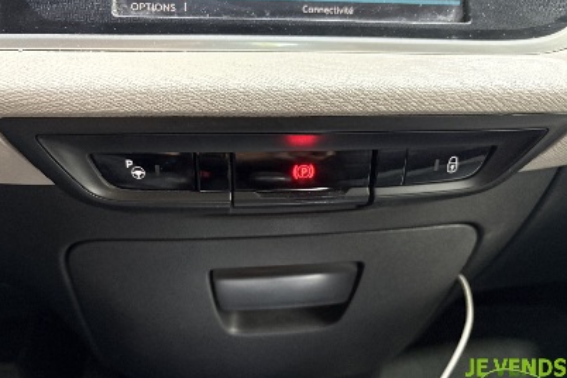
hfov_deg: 65.5
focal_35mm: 28
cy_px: 192
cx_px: 281
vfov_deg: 46.4
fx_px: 441
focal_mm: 5.96
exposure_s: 1/50
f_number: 1.6
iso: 500
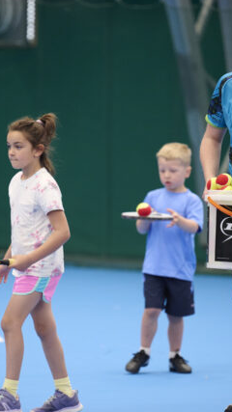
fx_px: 3710
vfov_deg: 6.4
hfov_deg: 3.6
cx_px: 90
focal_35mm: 339
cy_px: 228
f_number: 2.8
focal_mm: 180
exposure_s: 1/1250
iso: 2000
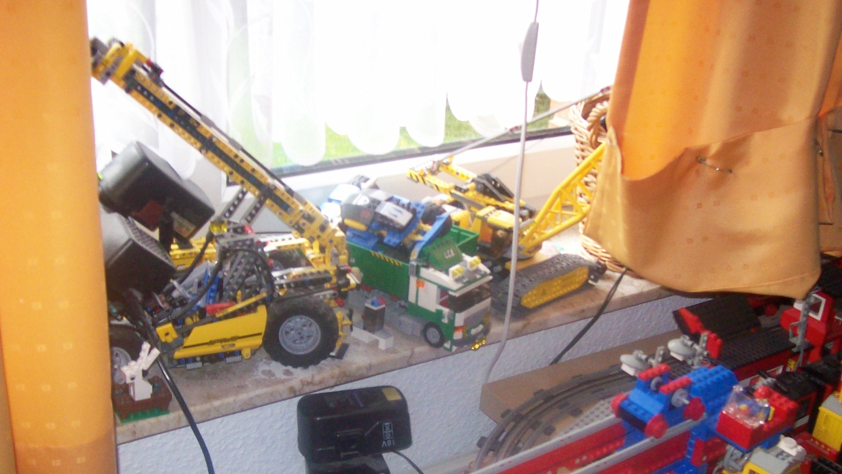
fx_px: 1094
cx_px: 417
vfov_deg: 24.2
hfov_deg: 42.1
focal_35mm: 49
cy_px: 356
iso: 200
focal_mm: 6
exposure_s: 1/110
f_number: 2.7
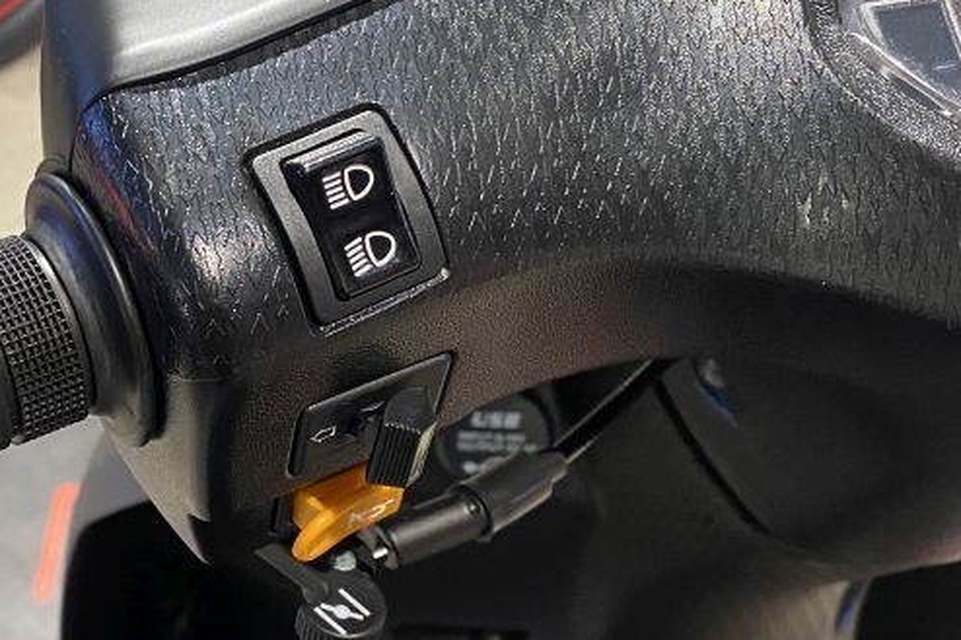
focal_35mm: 58
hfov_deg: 33.7
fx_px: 1548
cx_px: 218
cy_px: 378
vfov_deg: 23.3
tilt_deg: -48.8
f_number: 1.8
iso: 200
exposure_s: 1/50
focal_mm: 4.25
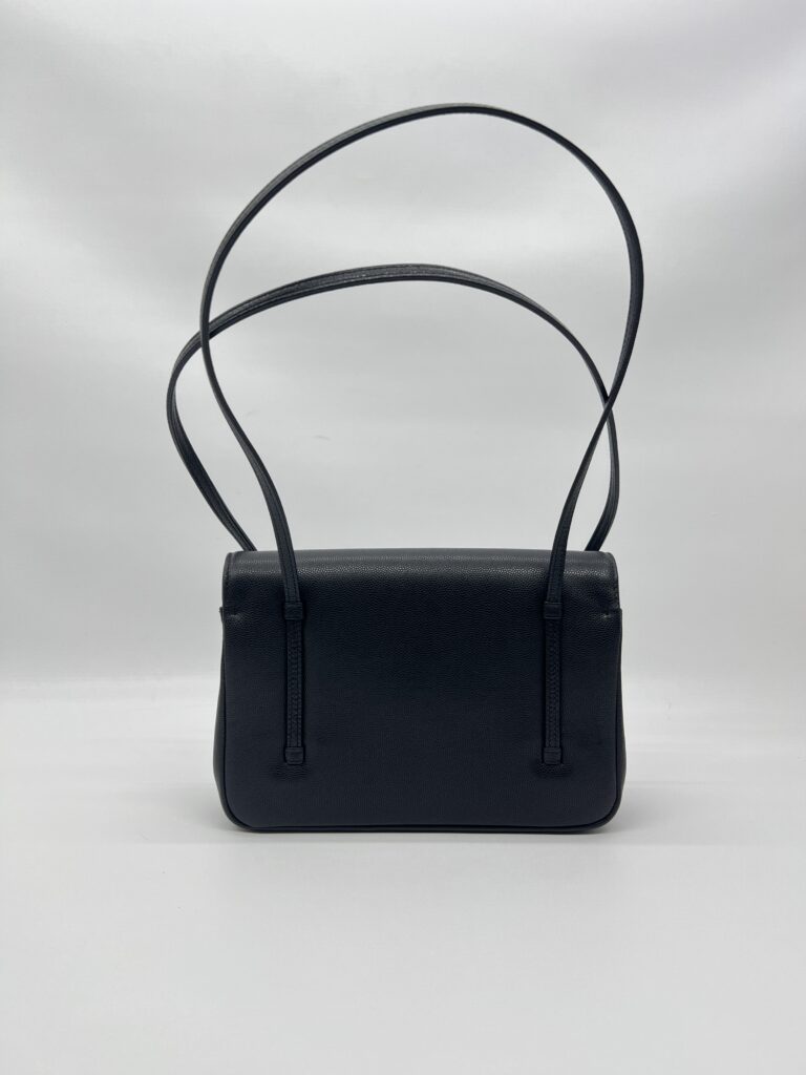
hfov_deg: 53.1
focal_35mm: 26
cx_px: 403
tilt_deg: -4.8
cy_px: 538
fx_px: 807
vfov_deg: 67.3
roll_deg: -0.9
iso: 32
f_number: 1.5
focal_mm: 5.7
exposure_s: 1/117
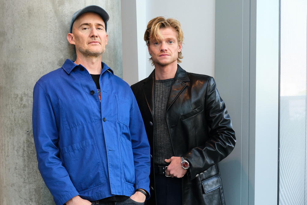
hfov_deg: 37.5
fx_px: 452
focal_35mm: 53
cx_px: 154
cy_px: 102
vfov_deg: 25.5
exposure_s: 1/160
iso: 2000
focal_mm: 35
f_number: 5.6
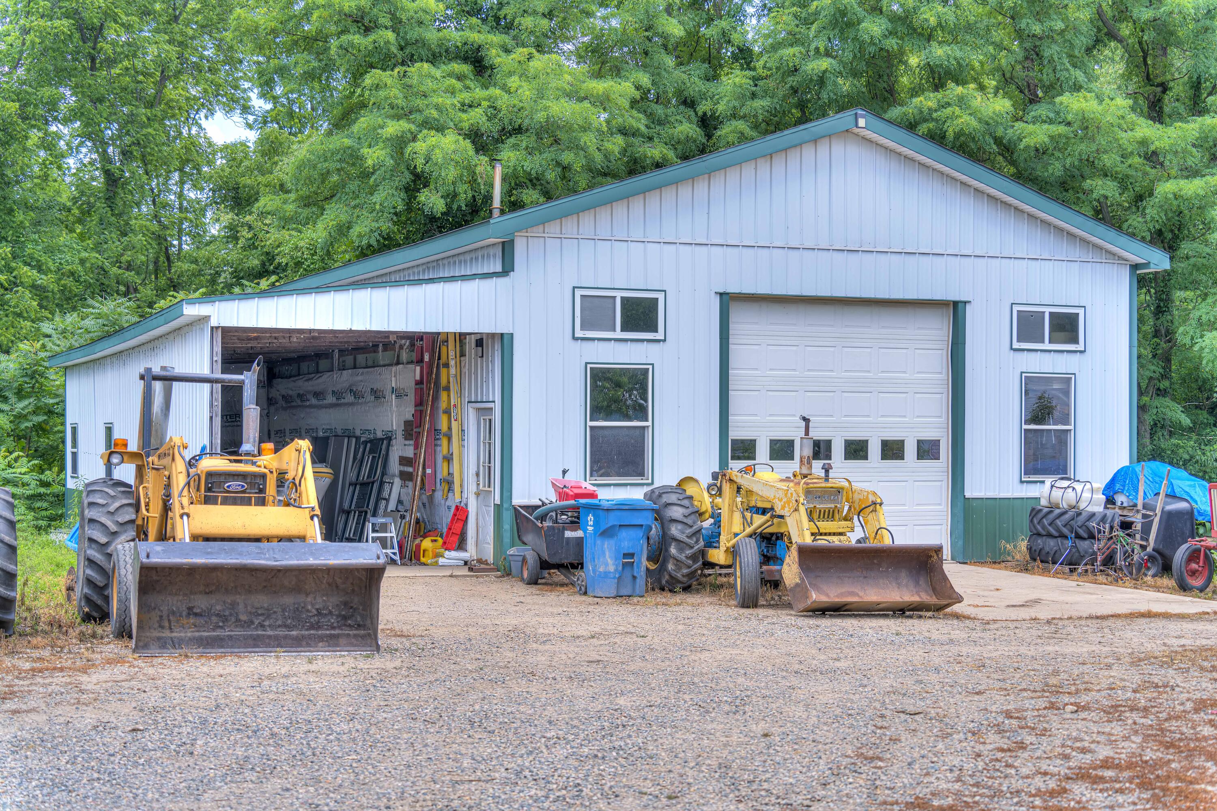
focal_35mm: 53
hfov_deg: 37.5
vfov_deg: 25.5
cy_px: 406
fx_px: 1792
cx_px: 608
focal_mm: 53
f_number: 3.5
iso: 100
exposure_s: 1/640
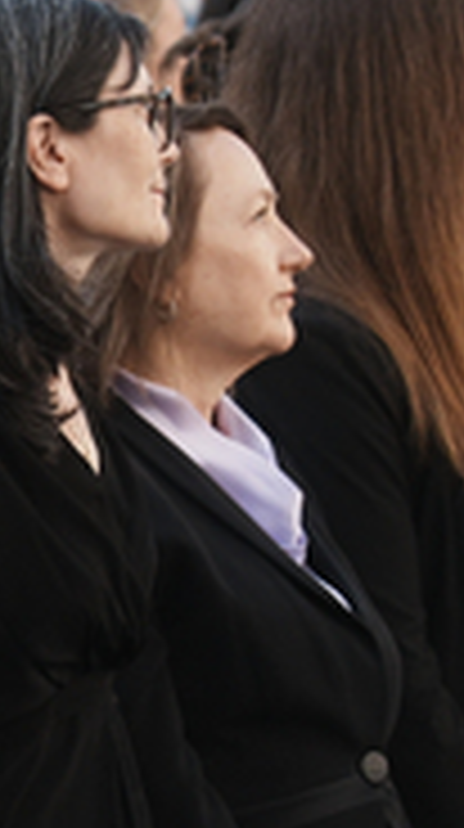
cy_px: 320
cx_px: -266
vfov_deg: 3.5
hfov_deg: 1.9
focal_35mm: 622
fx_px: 13655
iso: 250
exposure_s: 1/400
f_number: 4.5
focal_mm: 91
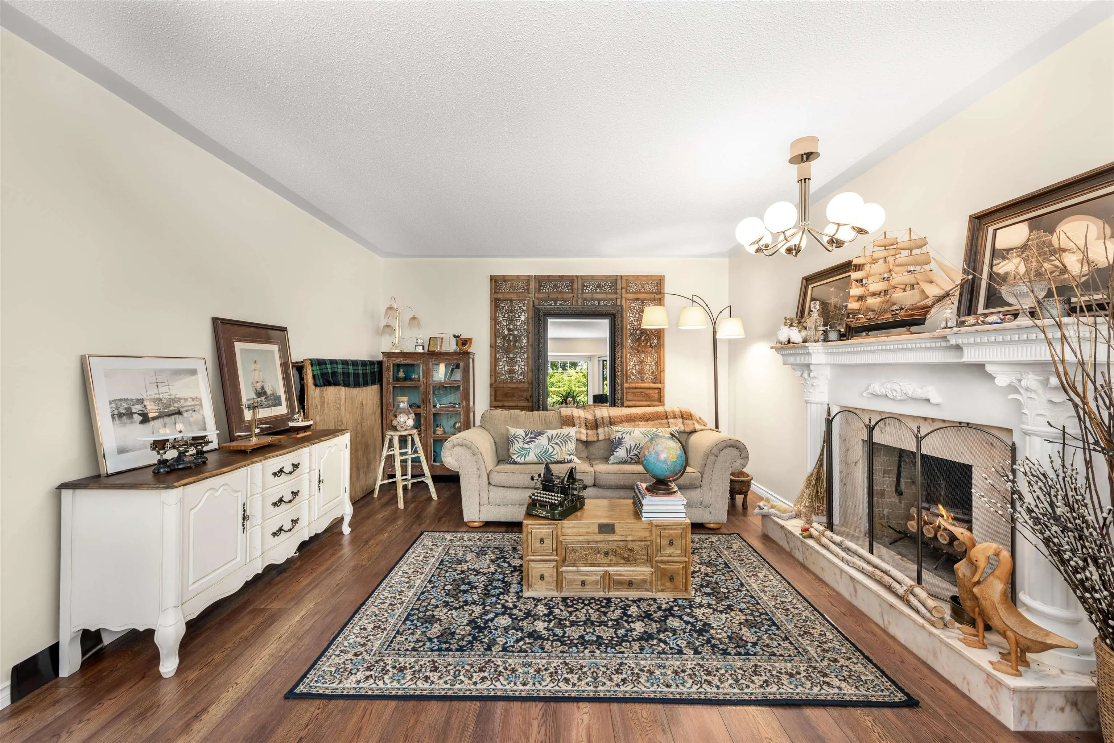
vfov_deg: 81.2
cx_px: 557
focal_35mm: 14
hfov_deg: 104.2
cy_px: 372
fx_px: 433
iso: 200
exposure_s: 1/2
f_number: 8
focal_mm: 14
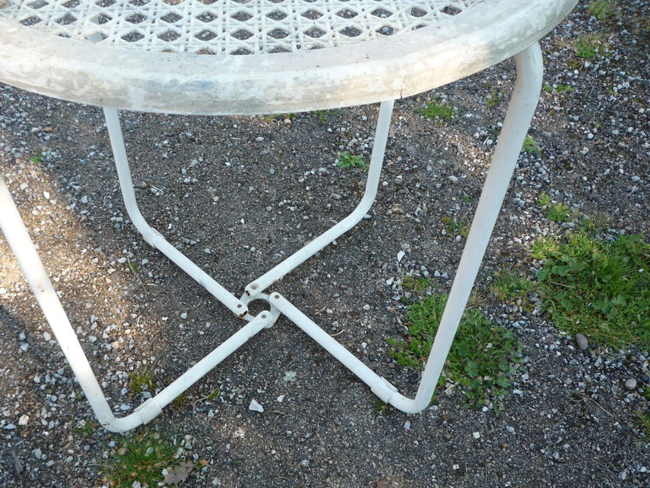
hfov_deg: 52.4
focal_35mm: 35
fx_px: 657
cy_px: 269
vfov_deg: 40.7
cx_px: 278
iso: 100
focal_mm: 5.2
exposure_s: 1/100
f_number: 3.3
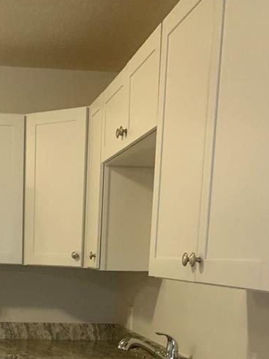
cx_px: 44
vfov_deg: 28.3
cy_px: 380
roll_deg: -1.5
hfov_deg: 22.9
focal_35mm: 63
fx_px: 653
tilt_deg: -10.9
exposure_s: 1/60
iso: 200
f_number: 1.8
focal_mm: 4.25
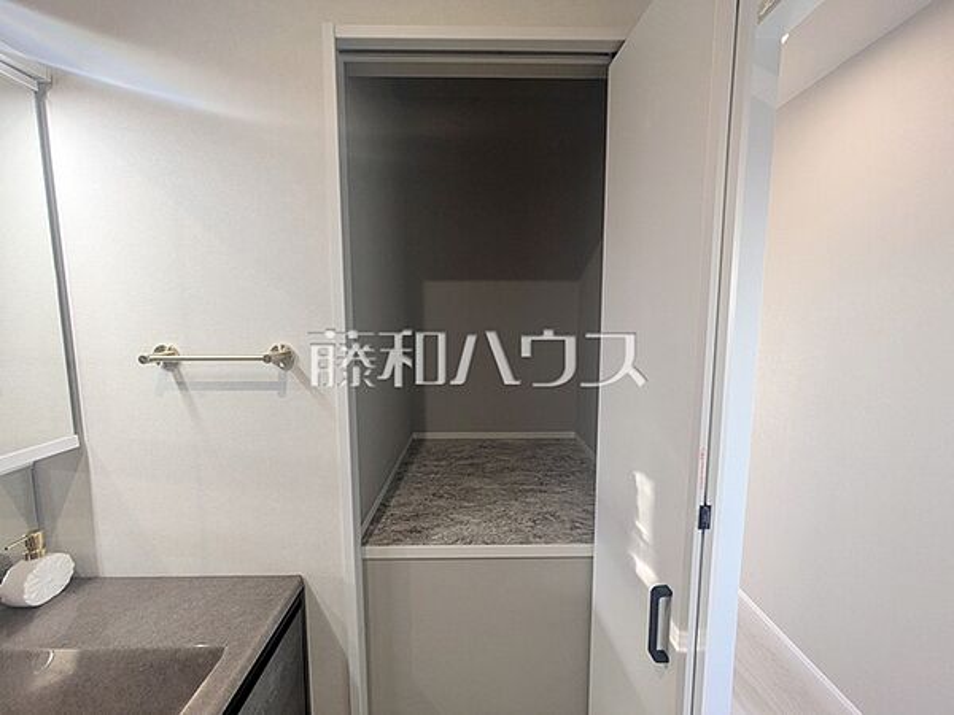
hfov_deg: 102.1
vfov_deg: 85.7
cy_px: 358
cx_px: 477
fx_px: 386
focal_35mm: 14
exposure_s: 1/25
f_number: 2.2
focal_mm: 1.83
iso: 78
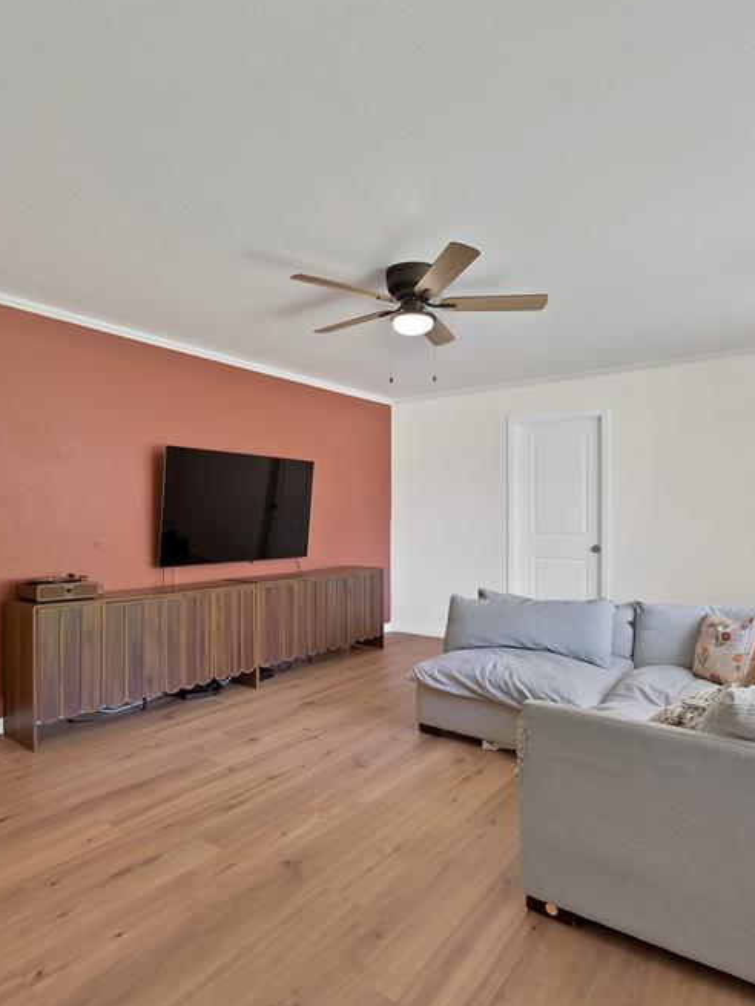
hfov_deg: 71.3
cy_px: 504
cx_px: 327
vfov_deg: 87.8
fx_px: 523
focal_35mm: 18
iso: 640
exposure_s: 1/3
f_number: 9
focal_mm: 12
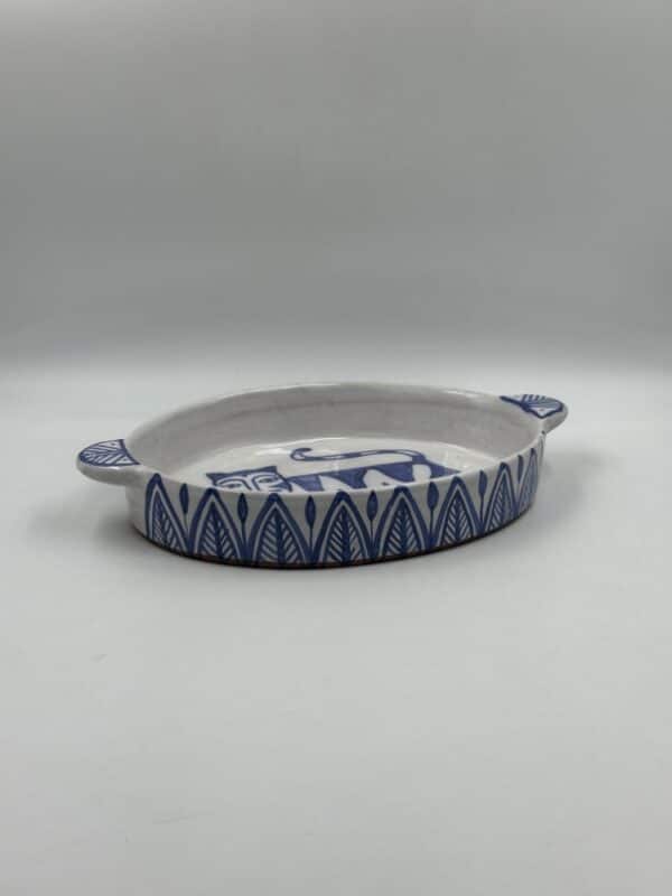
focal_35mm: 48
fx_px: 1242
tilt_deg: -20.3
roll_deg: -1.9
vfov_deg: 39.7
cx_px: 336
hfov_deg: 30.3
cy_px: 448
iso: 64
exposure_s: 1/762
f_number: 1.78
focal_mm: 6.86
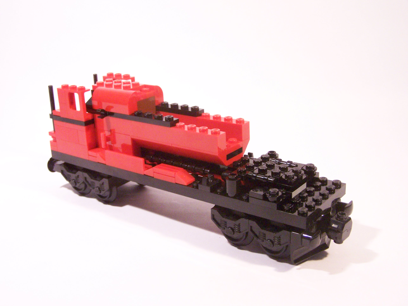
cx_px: 204
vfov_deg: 33.6
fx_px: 507
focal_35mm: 43
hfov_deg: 43.9
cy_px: 153
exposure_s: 1/30
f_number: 3.2
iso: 400
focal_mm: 7.1
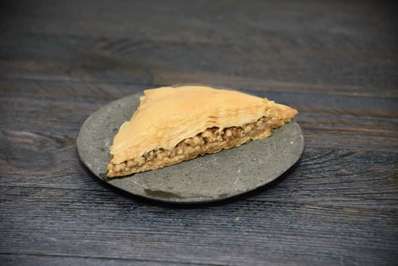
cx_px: 199
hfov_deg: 12.1
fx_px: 1880
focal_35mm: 170
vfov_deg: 8.1
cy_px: 133
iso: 800
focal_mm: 170
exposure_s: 1/60
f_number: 5.6
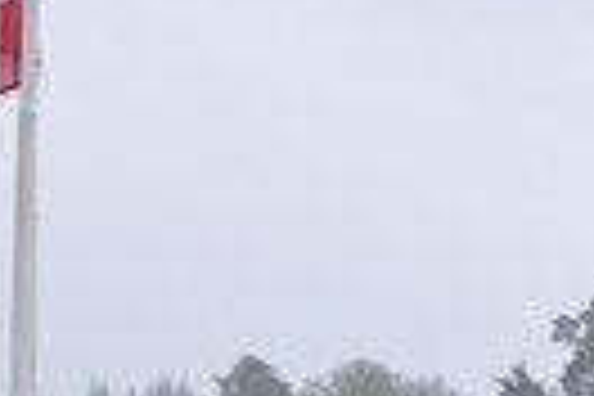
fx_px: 5890
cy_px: 808
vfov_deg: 3.8
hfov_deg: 5.6
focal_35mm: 357
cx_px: 1215
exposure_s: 1/800
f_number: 5.6
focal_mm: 81
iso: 640
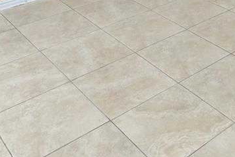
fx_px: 411
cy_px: -172
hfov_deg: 30.5
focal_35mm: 63
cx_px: 210
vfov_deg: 15.9
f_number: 5
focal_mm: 14
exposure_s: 1/125
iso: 3200
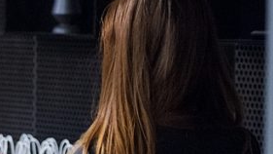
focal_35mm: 267
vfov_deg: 4.5
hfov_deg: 7.9
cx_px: -161
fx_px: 1933
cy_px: 99
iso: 3200
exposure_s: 1/320
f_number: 2.8
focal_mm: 70
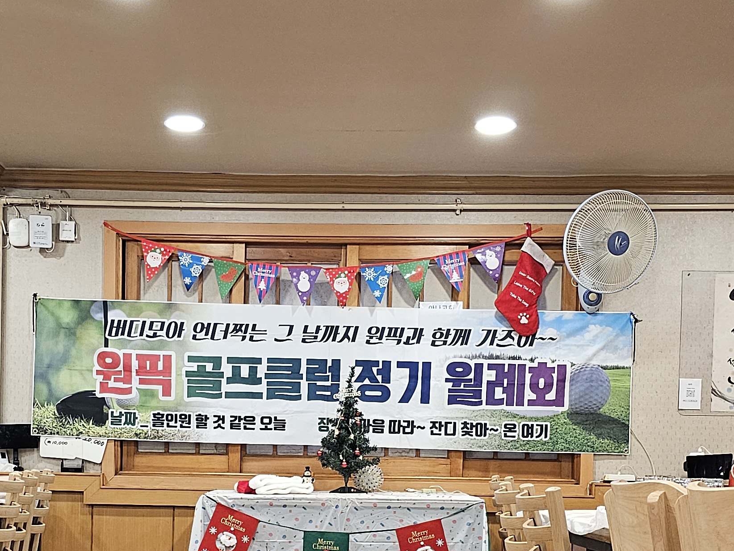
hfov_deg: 34.2
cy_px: 483
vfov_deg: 25.4
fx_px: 1187
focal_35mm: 56
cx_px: 278
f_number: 1.7
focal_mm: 6.3
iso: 800
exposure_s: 1/120
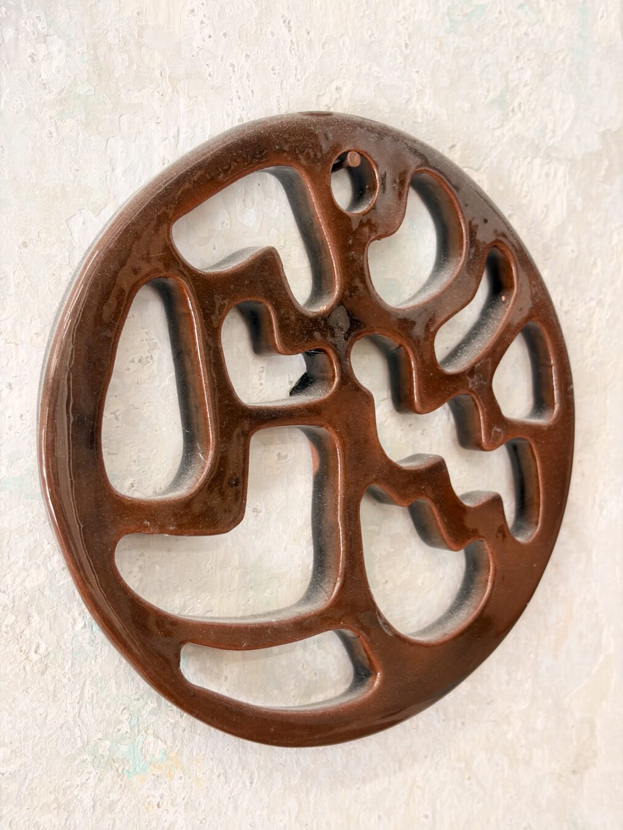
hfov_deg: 28.0
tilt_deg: -3.1
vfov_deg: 36.8
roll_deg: -0.7
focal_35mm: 52
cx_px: 312
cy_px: 415
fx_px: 1247
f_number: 1.6
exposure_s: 1/79
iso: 50
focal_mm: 5.96
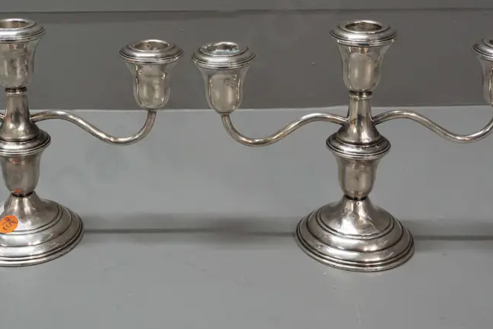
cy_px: 92
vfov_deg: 27.2
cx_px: 196
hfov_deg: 40.1
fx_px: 671
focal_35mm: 49
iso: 2500
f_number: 5
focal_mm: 15
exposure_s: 1/200
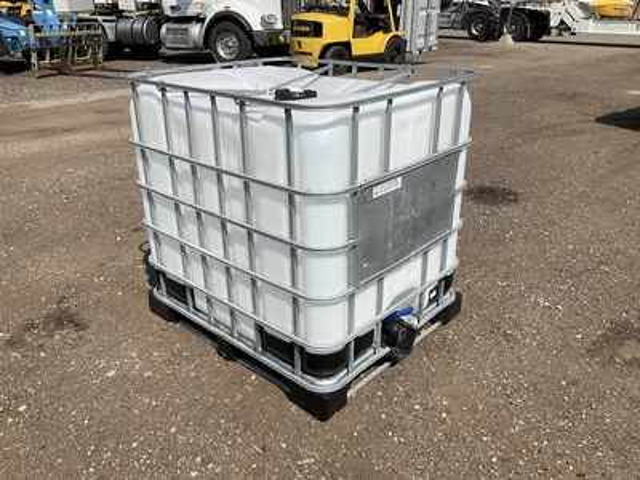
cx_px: 320
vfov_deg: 48.2
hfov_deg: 61.7
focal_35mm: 29
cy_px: 240
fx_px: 536
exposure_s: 1/3125
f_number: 1.8
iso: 25
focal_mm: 3
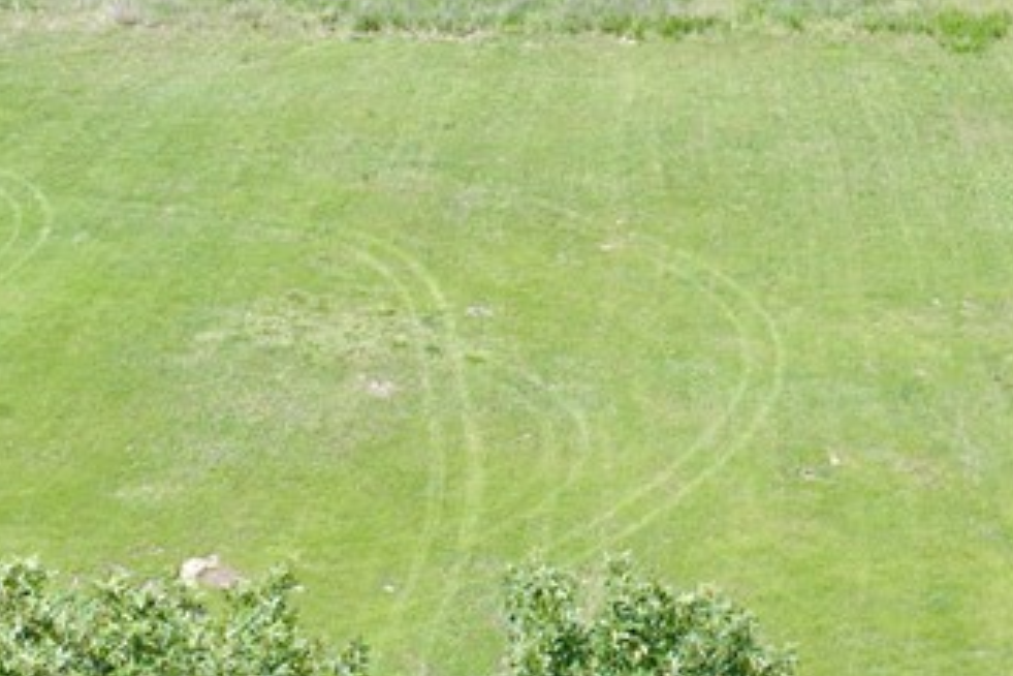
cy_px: -109
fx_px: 2195
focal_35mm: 78
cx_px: 914
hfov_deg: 25.2
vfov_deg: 16.8
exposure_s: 1/1600
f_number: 2.8
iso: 200
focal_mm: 12.29
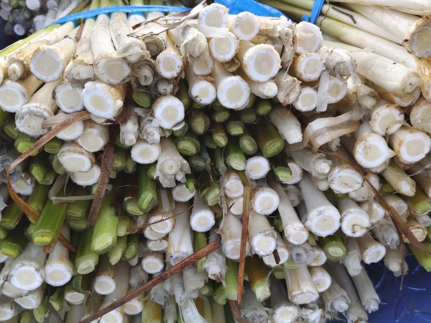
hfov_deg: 60.0
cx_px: 217
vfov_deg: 46.7
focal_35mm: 30
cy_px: 179
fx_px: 374
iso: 71
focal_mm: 4.84
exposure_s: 1/186
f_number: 1.79
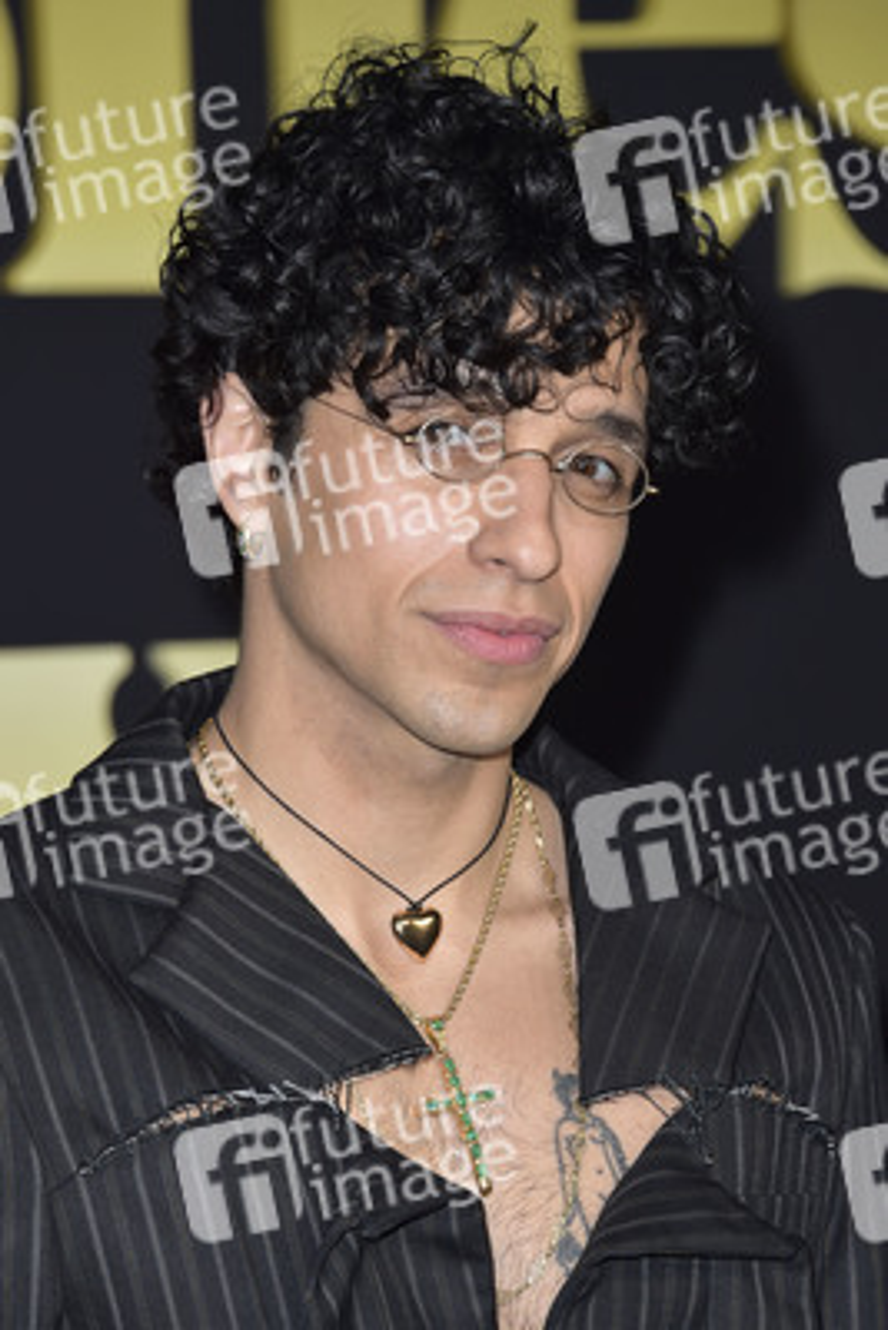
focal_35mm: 150
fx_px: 5545
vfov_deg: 13.7
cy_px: 665
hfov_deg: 9.2
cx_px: 444
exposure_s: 1/250
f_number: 6.3
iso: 400
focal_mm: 150
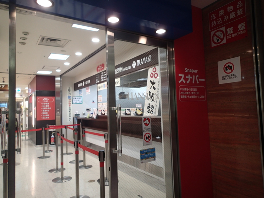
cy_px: 99
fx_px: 191
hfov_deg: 69.4
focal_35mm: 25
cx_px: 132
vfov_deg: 54.9
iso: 100
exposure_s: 1/80
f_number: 2
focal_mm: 4.5
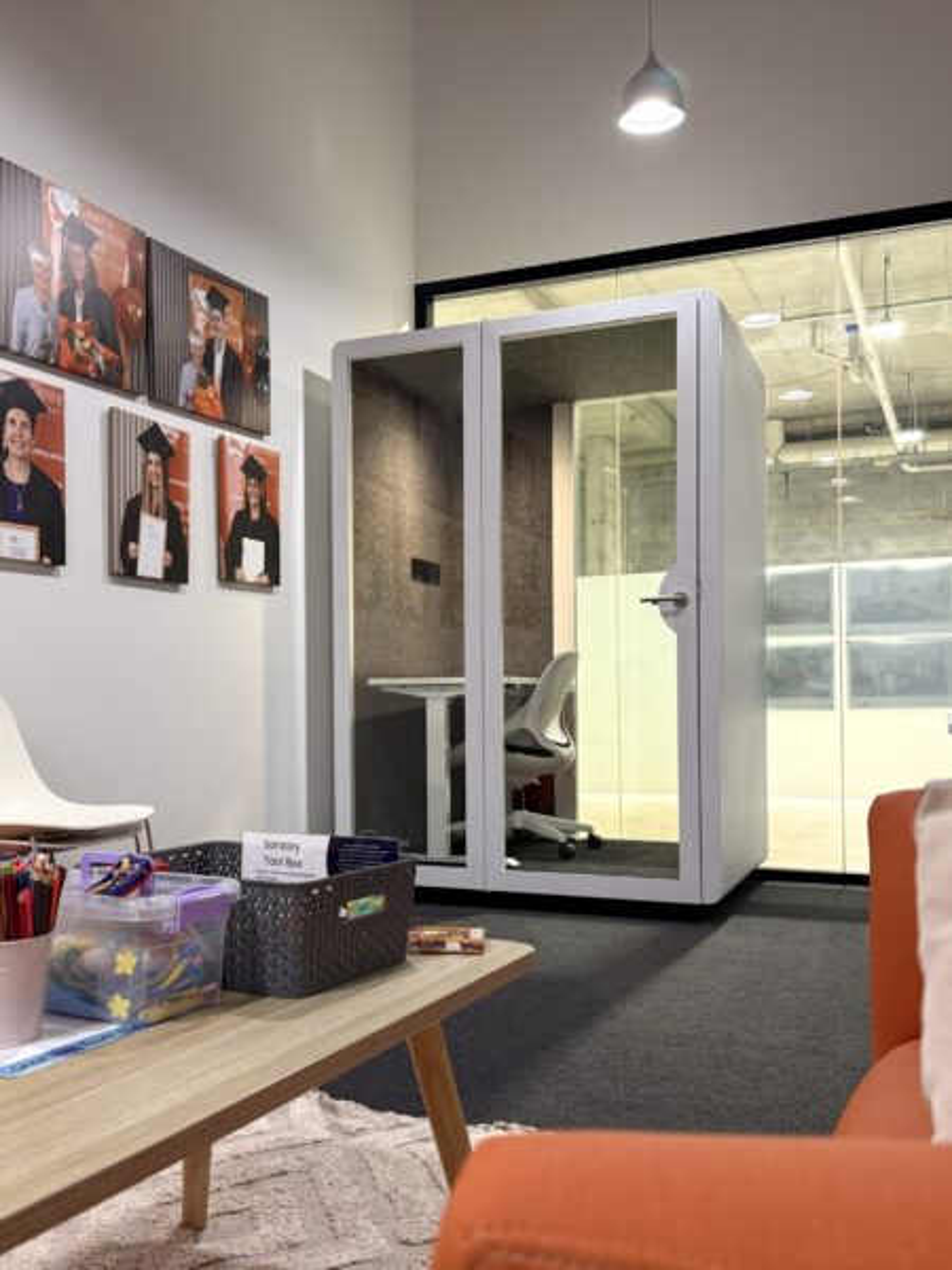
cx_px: 476
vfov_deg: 71.6
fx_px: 880
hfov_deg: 56.8
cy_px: 635
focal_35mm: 24
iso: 160
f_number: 1.78
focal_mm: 6.76
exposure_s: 1/50
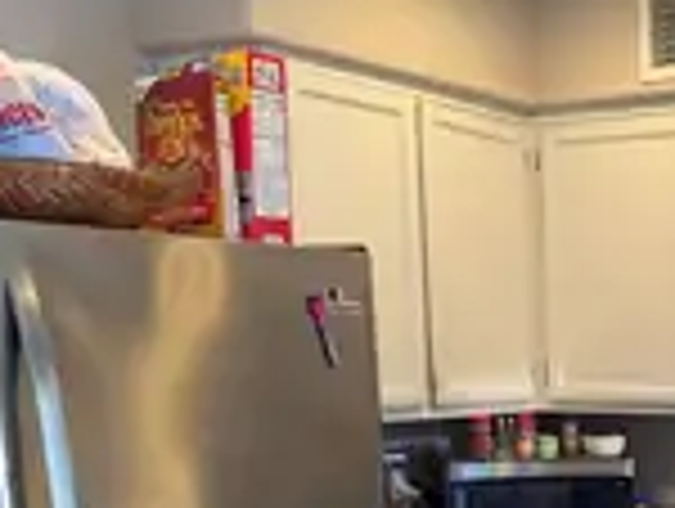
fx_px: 1250
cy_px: 539
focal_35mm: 64
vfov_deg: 21.9
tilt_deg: -10.5
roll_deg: -2.3
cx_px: 720
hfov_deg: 27.9
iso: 125
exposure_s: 1/60
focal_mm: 6.76
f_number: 1.78
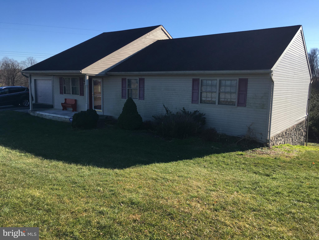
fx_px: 267
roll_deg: -1.2
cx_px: 160
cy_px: 120
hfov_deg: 61.7
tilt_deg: -9.4
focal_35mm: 29
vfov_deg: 48.2
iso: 25
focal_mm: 4.15
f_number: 2.2
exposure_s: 1/986
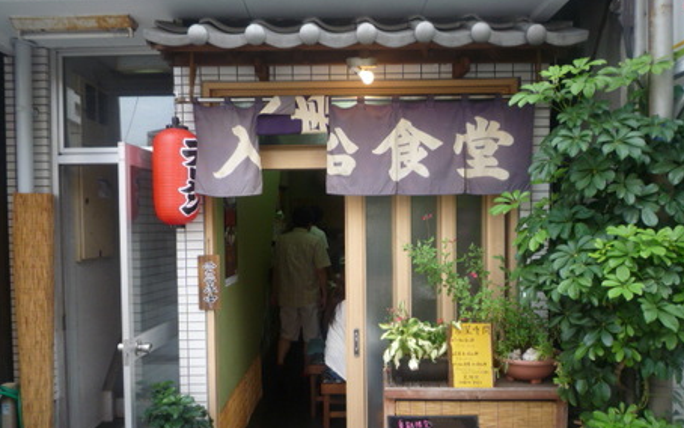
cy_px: 250
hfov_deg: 66.4
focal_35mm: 28
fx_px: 522
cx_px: 331
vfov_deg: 44.4
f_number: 2.8
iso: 100
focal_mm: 4.4
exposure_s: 1/125
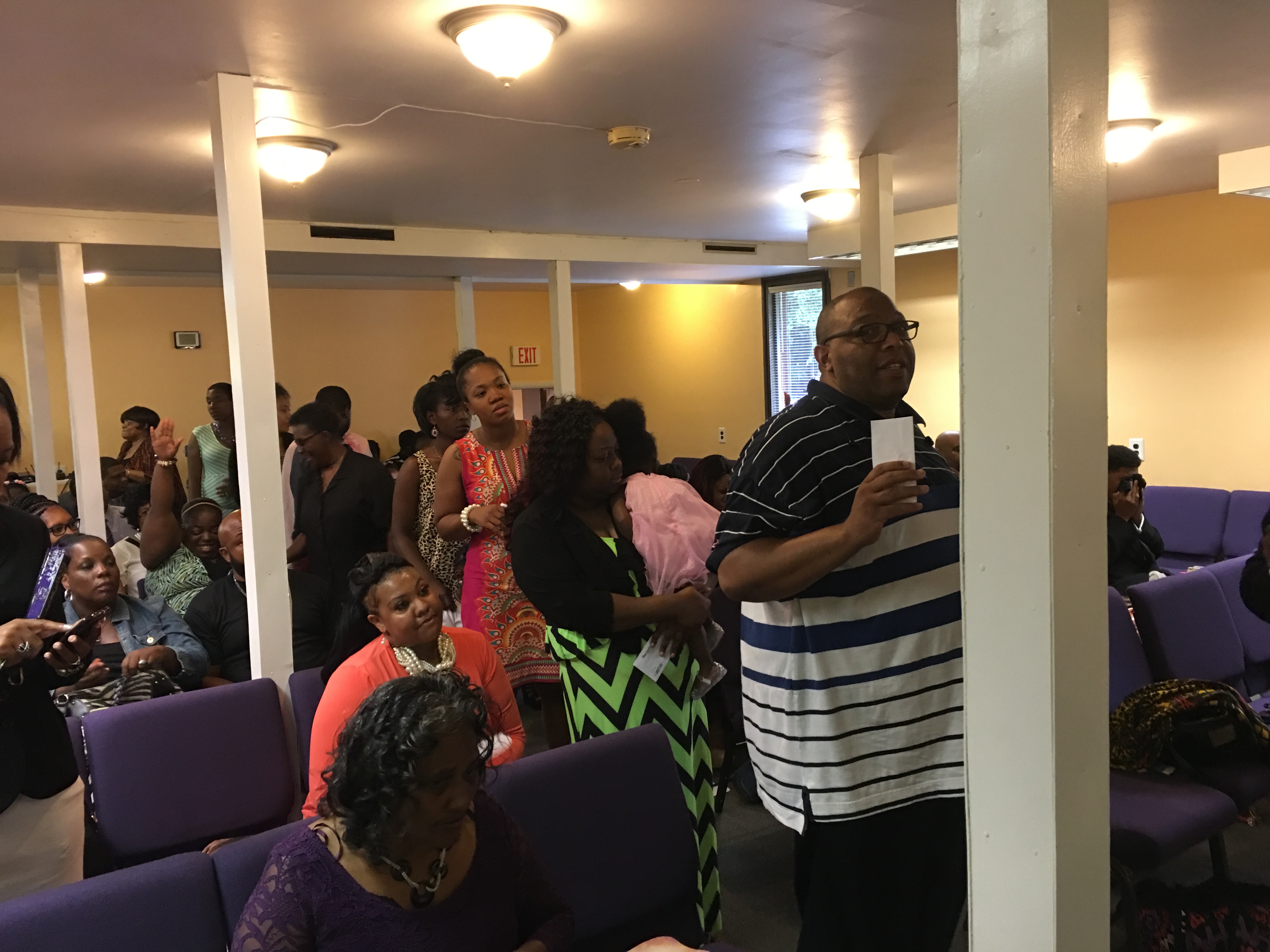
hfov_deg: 61.7
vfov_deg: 48.2
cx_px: 635
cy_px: 476
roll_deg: +2.5
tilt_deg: -5.7
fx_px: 1064
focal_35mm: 29
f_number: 2.2
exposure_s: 1/10
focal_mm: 4.15
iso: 100
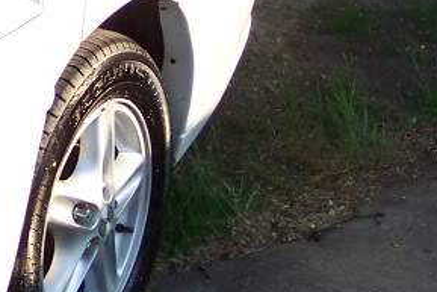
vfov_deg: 9.6
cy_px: -42
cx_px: 48
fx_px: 1725
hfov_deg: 14.3
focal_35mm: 142
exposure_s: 1/500
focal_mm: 8
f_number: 2.8
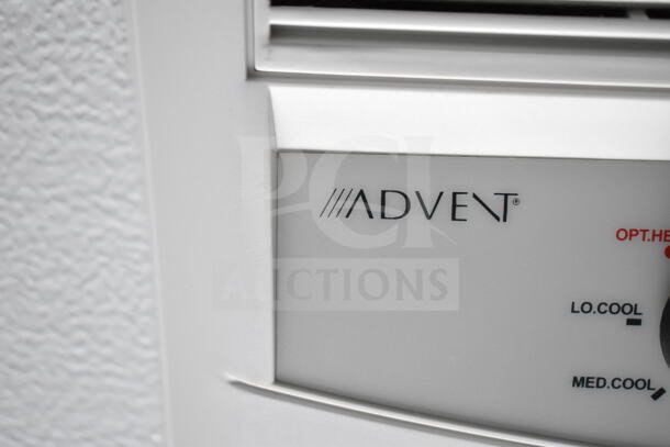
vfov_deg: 23.8
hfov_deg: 35.0
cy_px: 224
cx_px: 335
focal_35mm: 57
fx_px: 1061
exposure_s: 1/80
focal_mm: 38
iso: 1600
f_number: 4.8
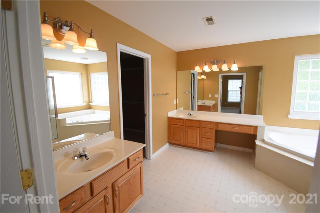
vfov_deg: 77.3
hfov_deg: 100.4
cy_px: 106
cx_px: 160
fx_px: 133
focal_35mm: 15
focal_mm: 10
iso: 800
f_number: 4.5
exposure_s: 1/250
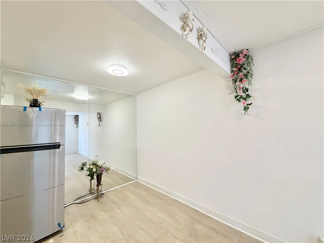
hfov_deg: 102.1
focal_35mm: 14
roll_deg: +1.3
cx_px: 162
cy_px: 122
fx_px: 131
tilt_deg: +3.1
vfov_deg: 85.7
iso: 160
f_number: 2.2
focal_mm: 2.22
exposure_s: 1/120
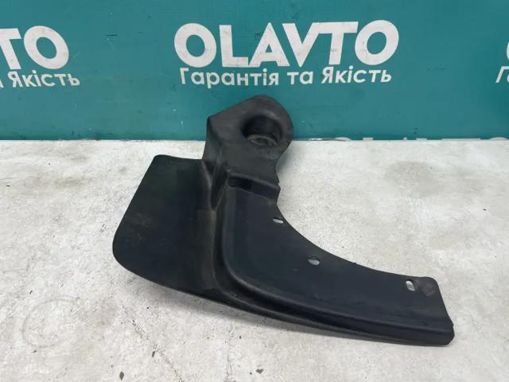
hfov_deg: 67.3
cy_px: 191
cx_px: 254
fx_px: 382
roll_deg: +2.3
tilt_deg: -39.3
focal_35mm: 26
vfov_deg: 53.1
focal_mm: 4.2
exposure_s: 1/100
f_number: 1.6
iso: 100
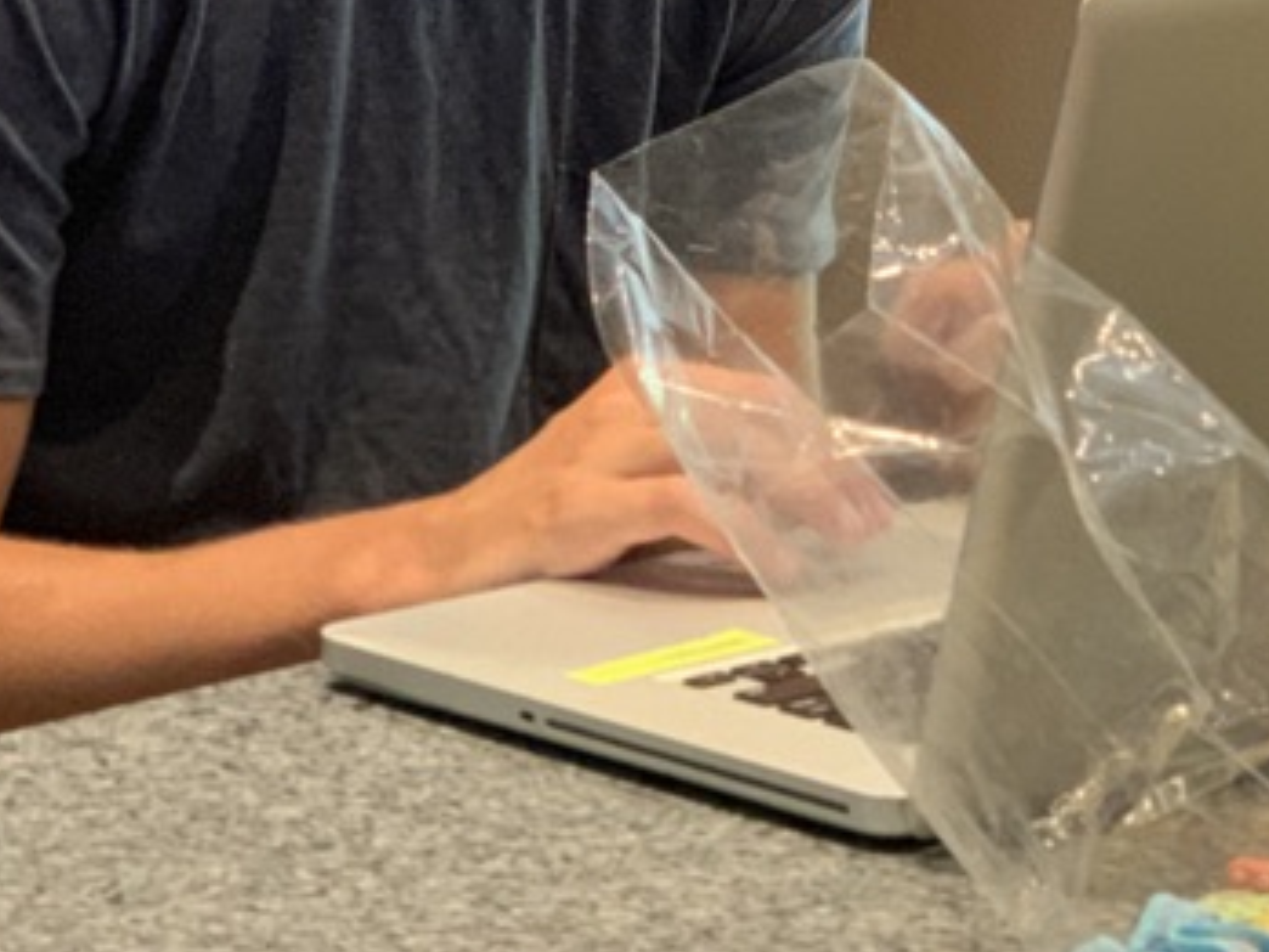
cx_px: 645
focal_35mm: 153
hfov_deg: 12.9
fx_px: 5609
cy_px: 77
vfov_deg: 9.7
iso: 250
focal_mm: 6
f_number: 2.4
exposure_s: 1/60
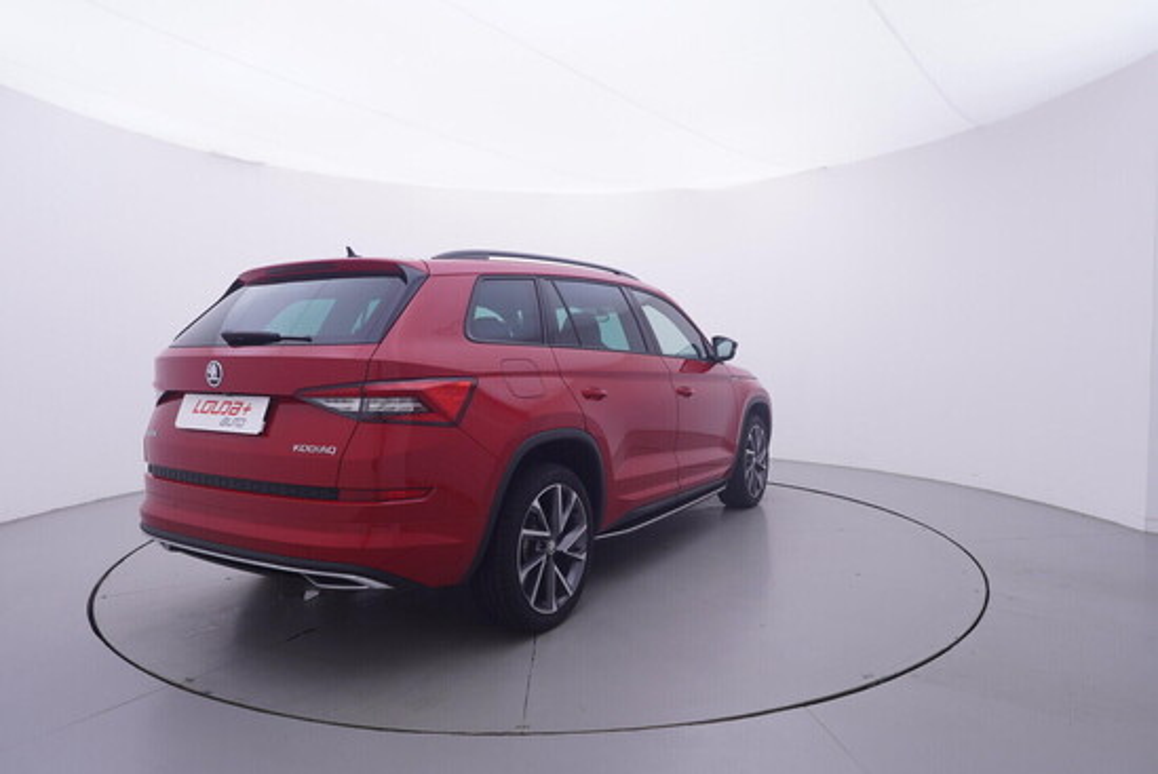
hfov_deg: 77.3
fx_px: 724
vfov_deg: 56.2
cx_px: 579
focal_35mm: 22
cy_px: 387
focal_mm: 15
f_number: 5
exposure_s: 1/80
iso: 200
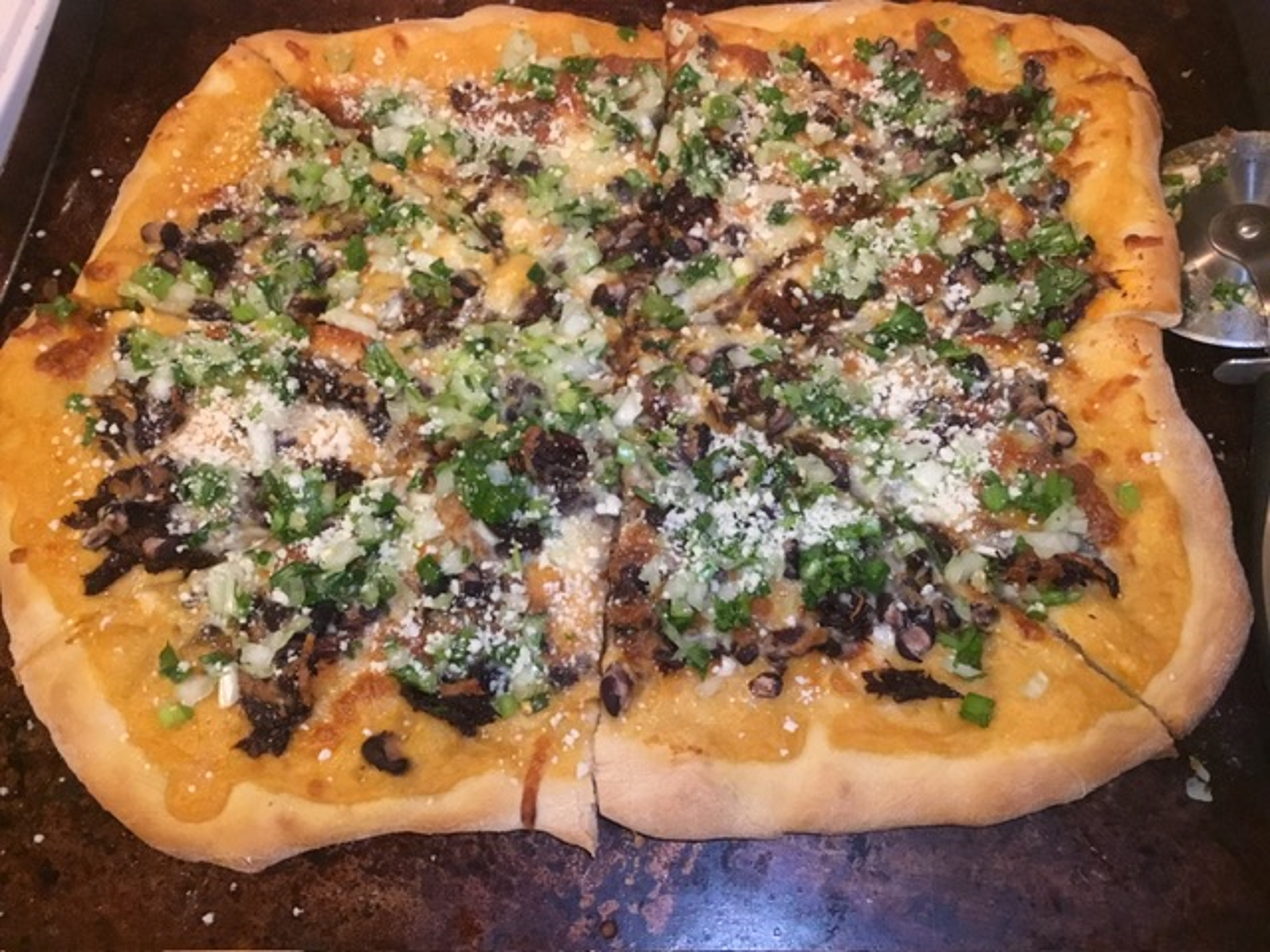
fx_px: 1137
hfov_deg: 58.4
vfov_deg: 45.4
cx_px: 635
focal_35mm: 31
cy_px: 476
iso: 200
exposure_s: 1/30
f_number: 2.4
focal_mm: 3.3
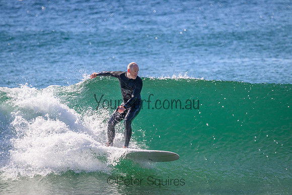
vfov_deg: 1.7
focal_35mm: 800
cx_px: 146
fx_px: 6490
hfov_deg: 2.6
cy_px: 98
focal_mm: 800
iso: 1250
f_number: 11
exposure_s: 1/2000
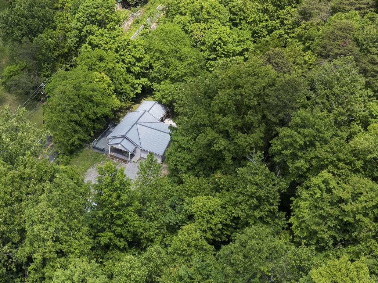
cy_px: -26
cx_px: -5
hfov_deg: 26.3
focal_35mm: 70
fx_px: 764
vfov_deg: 20.1
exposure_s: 1/120
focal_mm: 12.29
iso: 120
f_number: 2.8
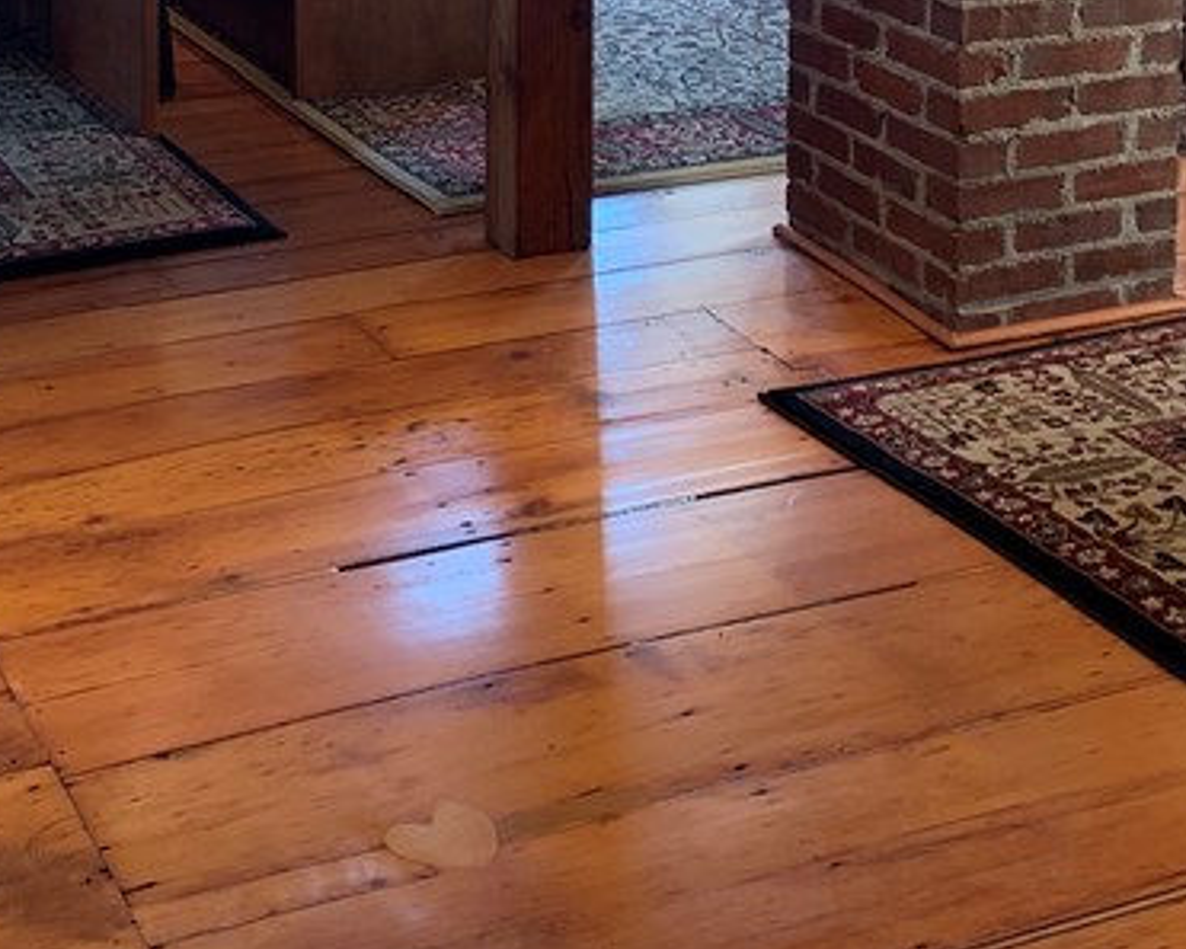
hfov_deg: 27.1
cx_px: 540
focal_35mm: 70
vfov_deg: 20.4
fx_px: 2458
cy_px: -211
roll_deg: -0.9
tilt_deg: -6.5
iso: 64
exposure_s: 1/60
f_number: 1.8
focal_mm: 4.25
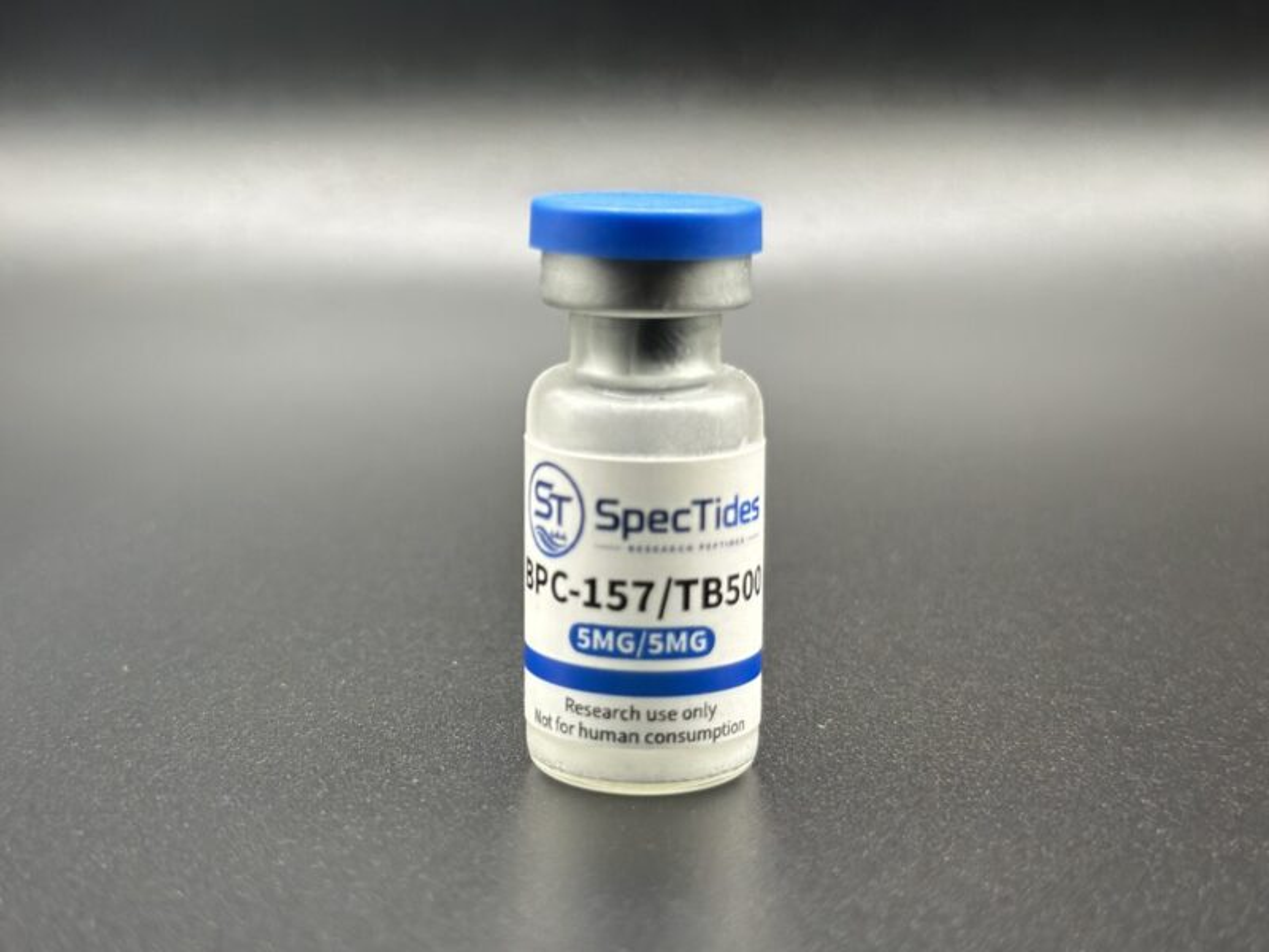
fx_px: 1760
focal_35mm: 48
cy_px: 476
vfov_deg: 30.3
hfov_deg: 39.7
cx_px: 634
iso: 125
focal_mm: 6.86
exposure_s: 1/121
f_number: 1.78
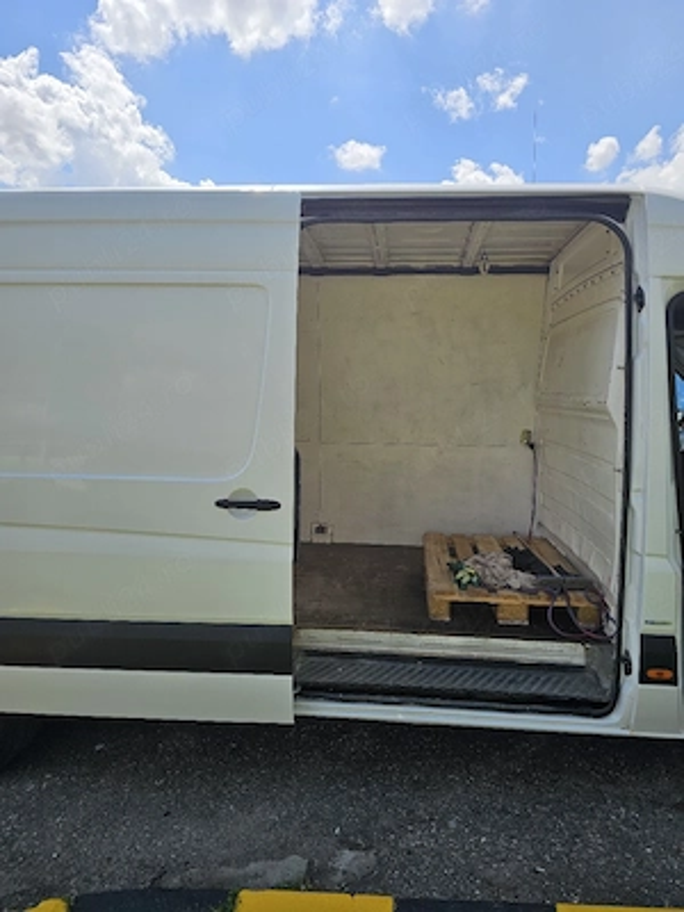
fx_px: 606
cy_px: 456
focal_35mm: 23
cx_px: 342
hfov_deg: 58.9
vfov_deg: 73.9
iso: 20
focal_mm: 6.3
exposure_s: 1/1429
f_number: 1.7
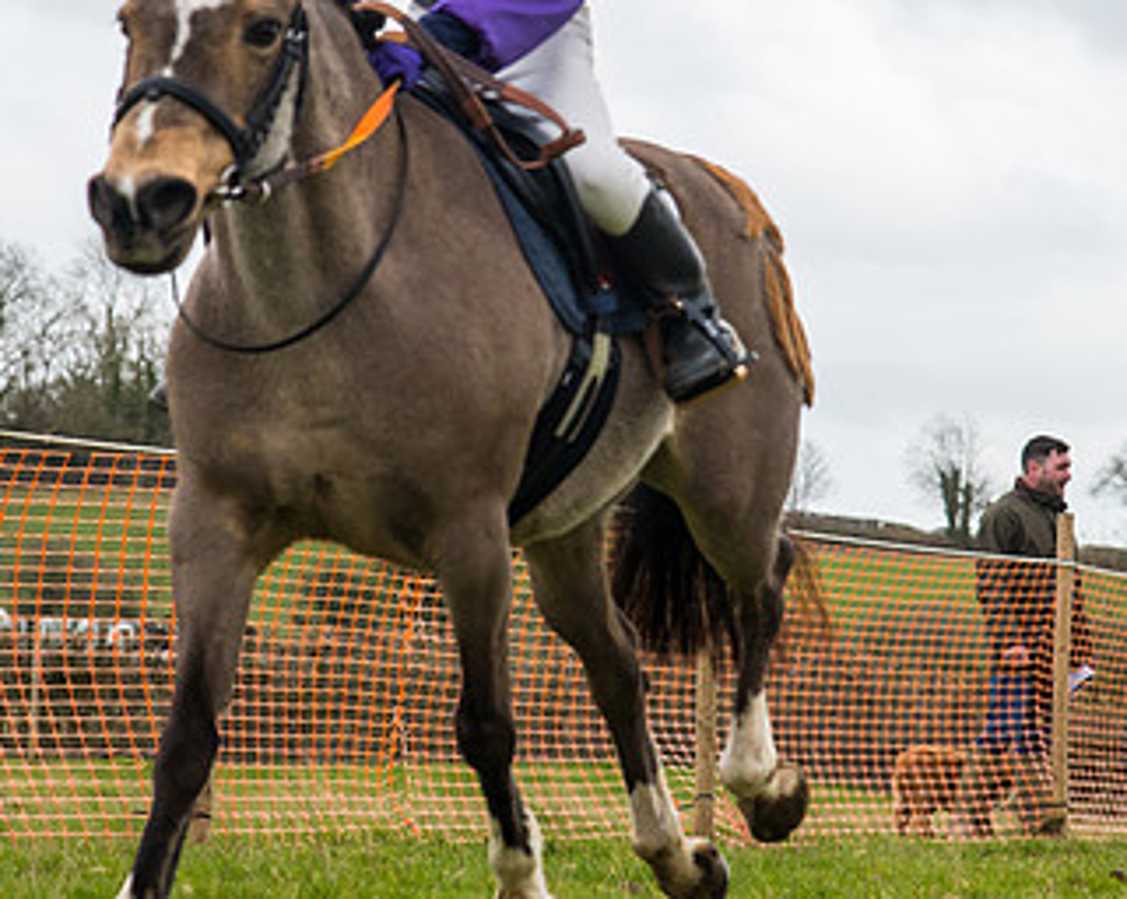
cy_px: 302
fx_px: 6263
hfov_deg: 10.3
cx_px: 667
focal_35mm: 188
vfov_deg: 8.2
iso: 800
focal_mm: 95
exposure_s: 1/1250
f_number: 5
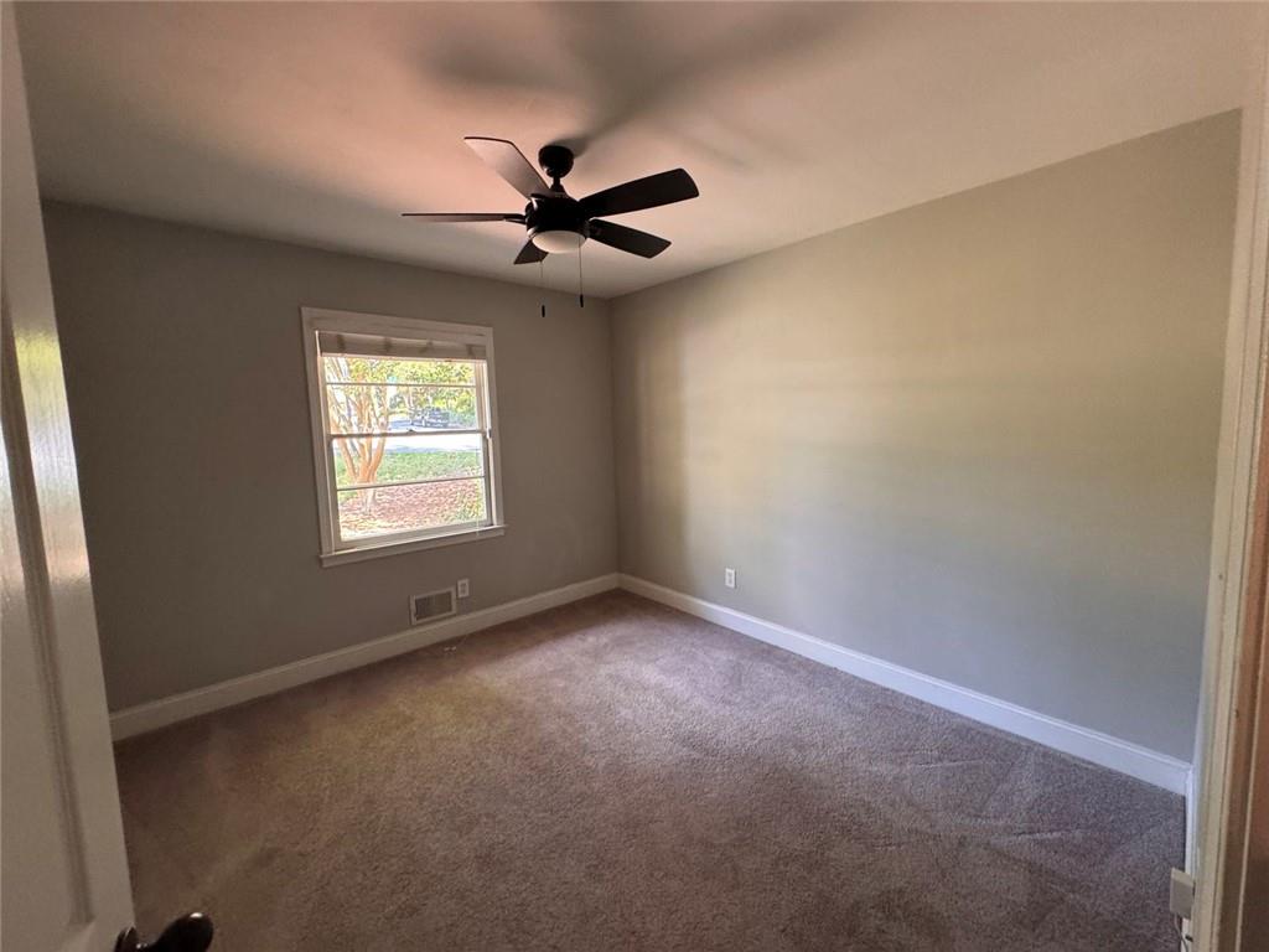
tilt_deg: -6.1
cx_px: 634
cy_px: 476
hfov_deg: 102.1
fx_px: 513
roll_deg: +2.5
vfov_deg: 85.7
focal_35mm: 14
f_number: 2.2
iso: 250
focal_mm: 2.22
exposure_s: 1/99
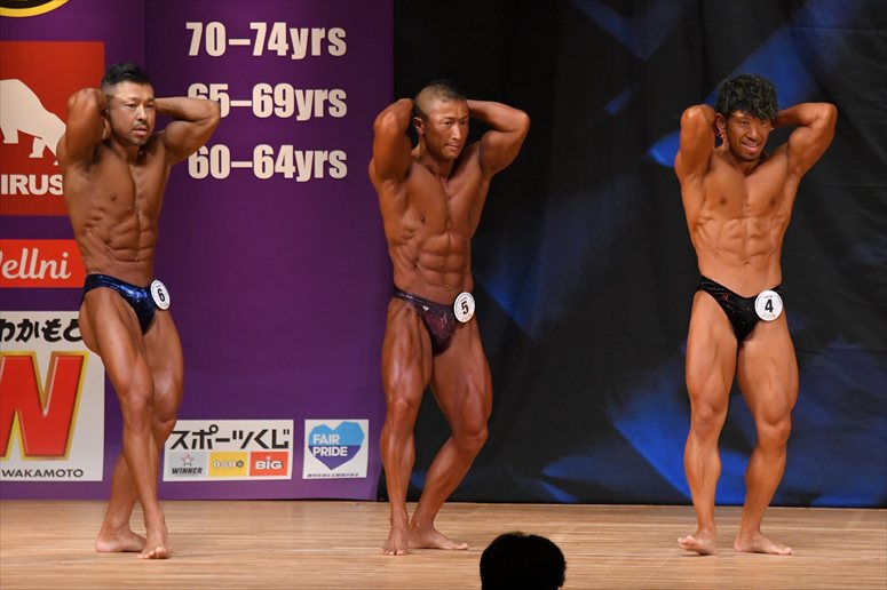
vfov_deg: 4.8
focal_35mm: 285
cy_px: 295
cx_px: 444
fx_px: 7019
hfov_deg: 7.2
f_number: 5.6
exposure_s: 1/400
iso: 4500
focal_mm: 190
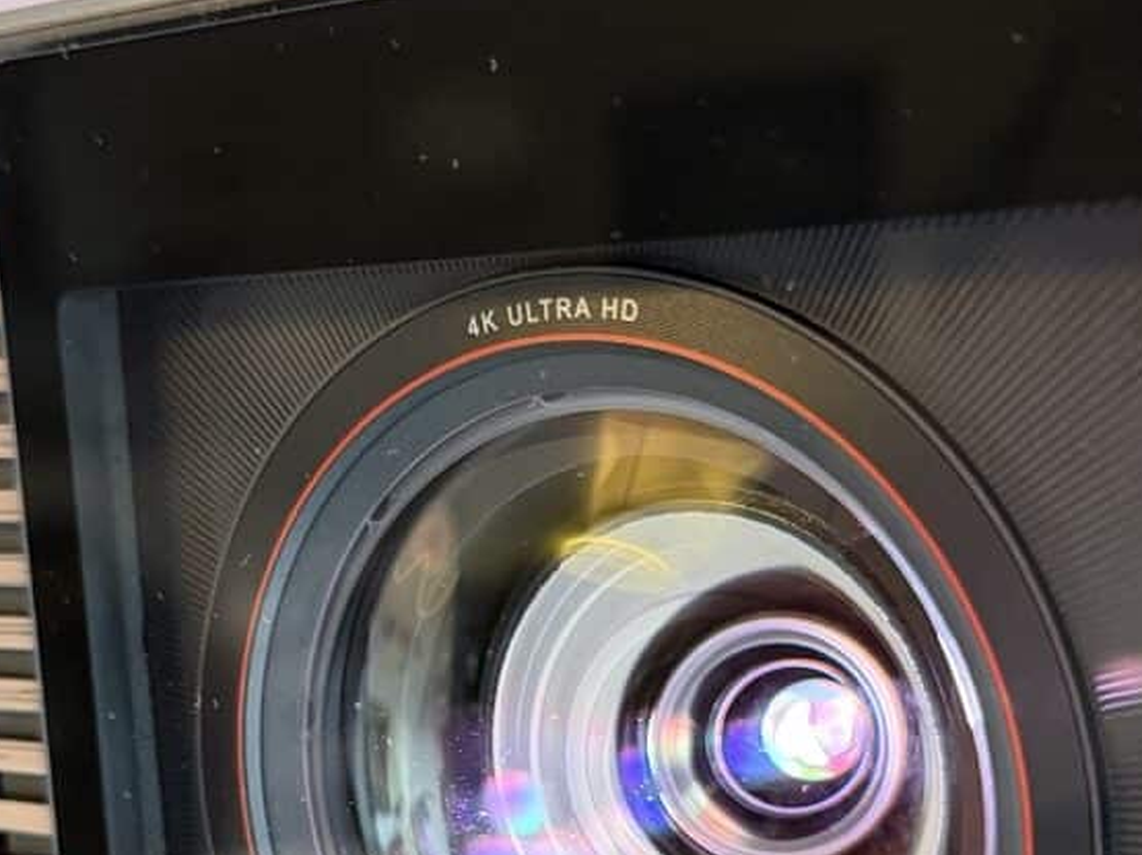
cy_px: 741
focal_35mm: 65
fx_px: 2143
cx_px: 474
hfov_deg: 29.8
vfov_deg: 22.1
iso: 800
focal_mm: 6.76
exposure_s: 1/50
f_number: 1.78
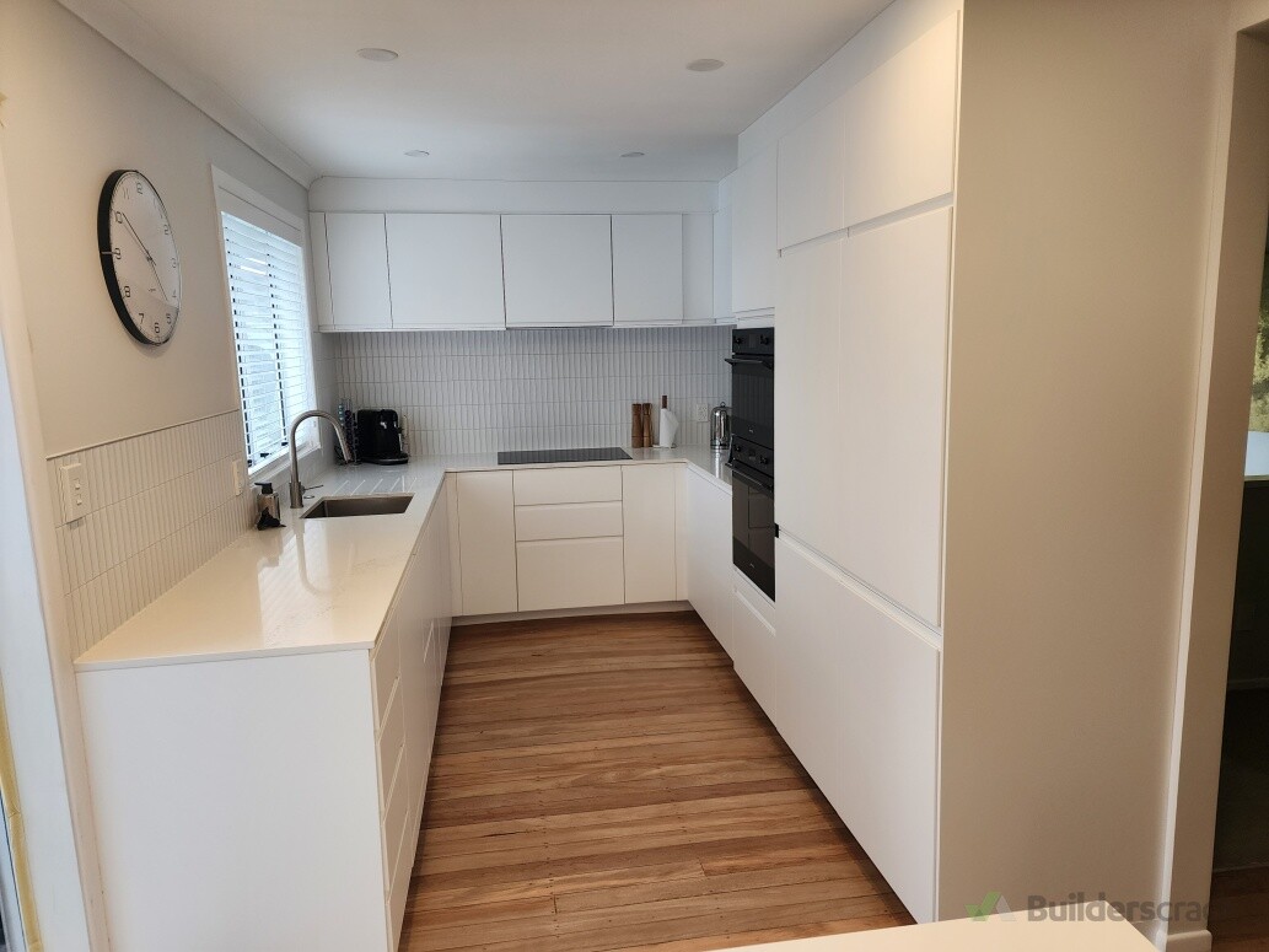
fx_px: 843
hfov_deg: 73.9
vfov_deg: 58.9
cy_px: 476
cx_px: 634
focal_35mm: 23
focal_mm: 6.4
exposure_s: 1/180
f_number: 1.8
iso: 125
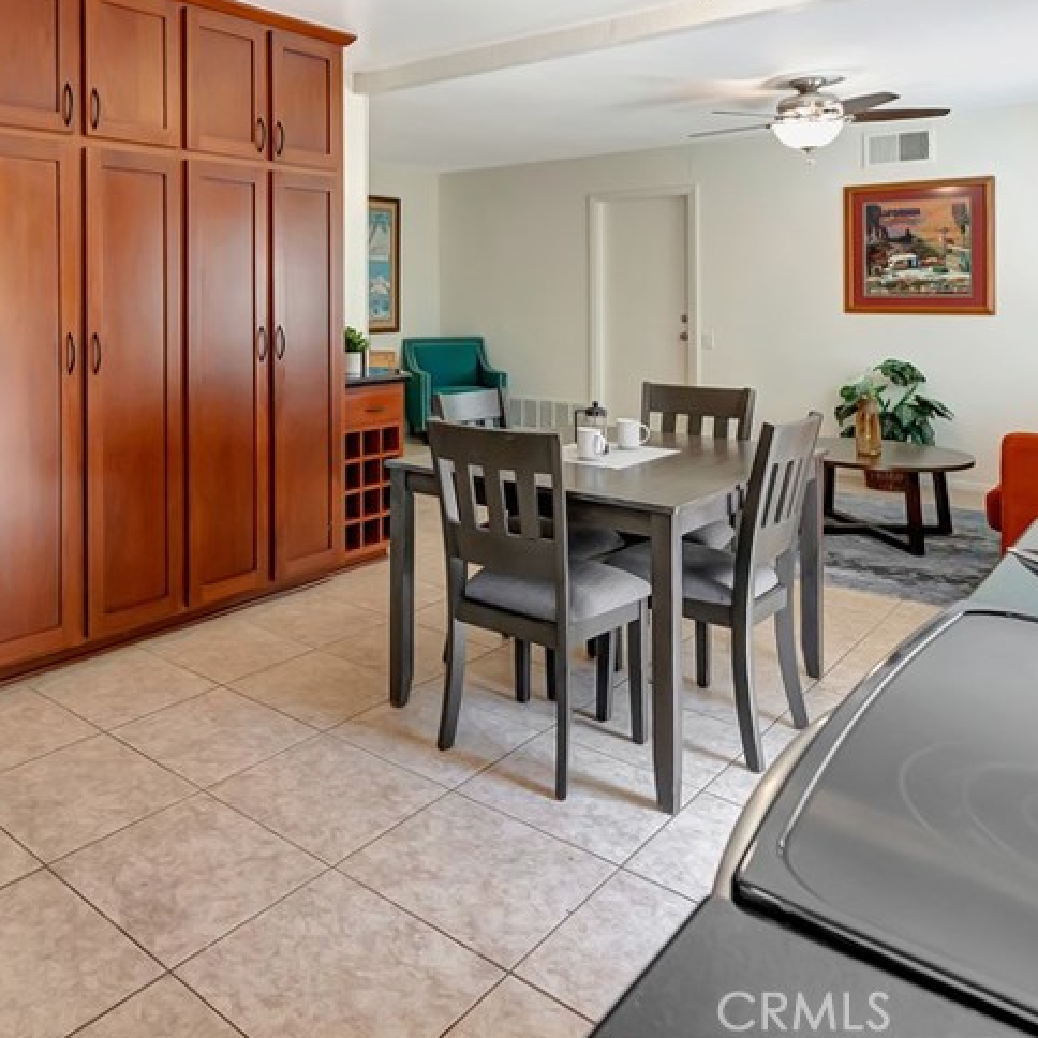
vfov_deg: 57.2
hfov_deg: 56.7
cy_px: 310
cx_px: 285
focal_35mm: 27
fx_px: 916
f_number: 2.8
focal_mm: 10
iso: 640
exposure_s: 1/320
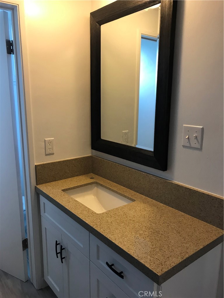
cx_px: 112
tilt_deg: -11.0
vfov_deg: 63.4
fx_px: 242
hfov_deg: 49.7
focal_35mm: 28
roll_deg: -0.1
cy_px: 149
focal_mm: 3.99
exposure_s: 1/17
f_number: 1.8
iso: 40
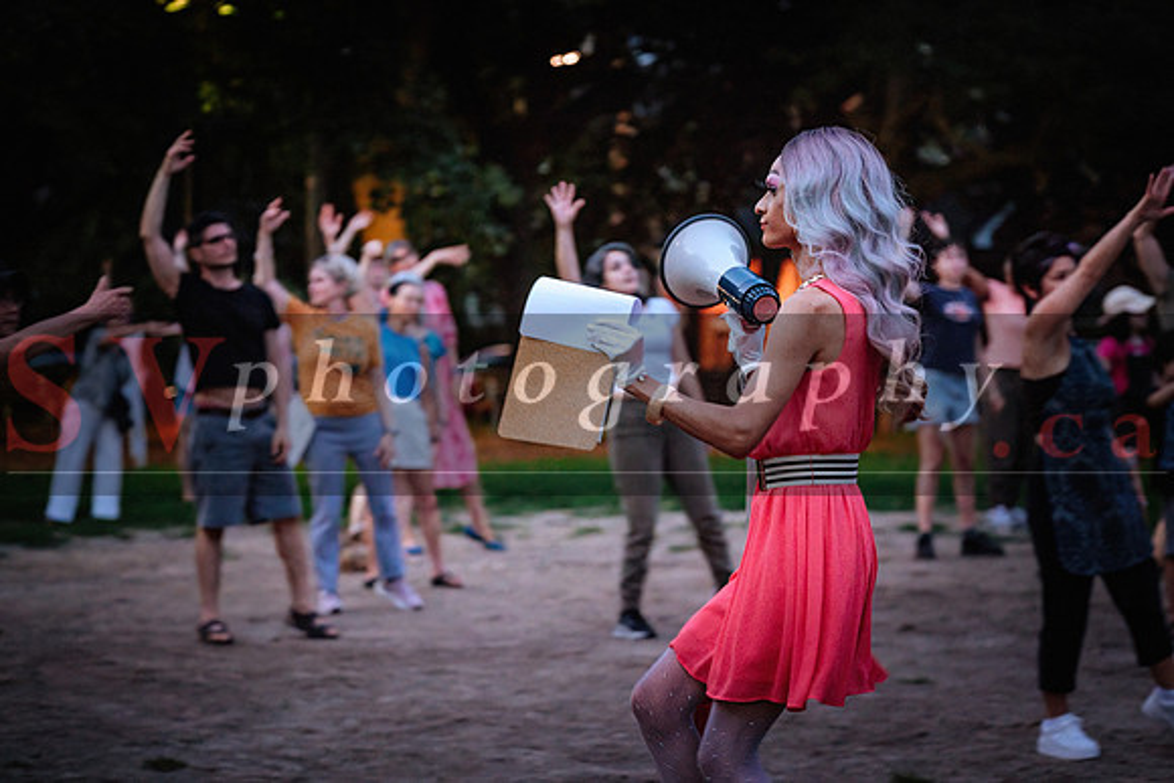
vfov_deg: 11.8
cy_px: 392
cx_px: 587
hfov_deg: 17.6
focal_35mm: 116
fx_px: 3784
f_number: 2.8
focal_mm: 77.3
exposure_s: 1/100
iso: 1600
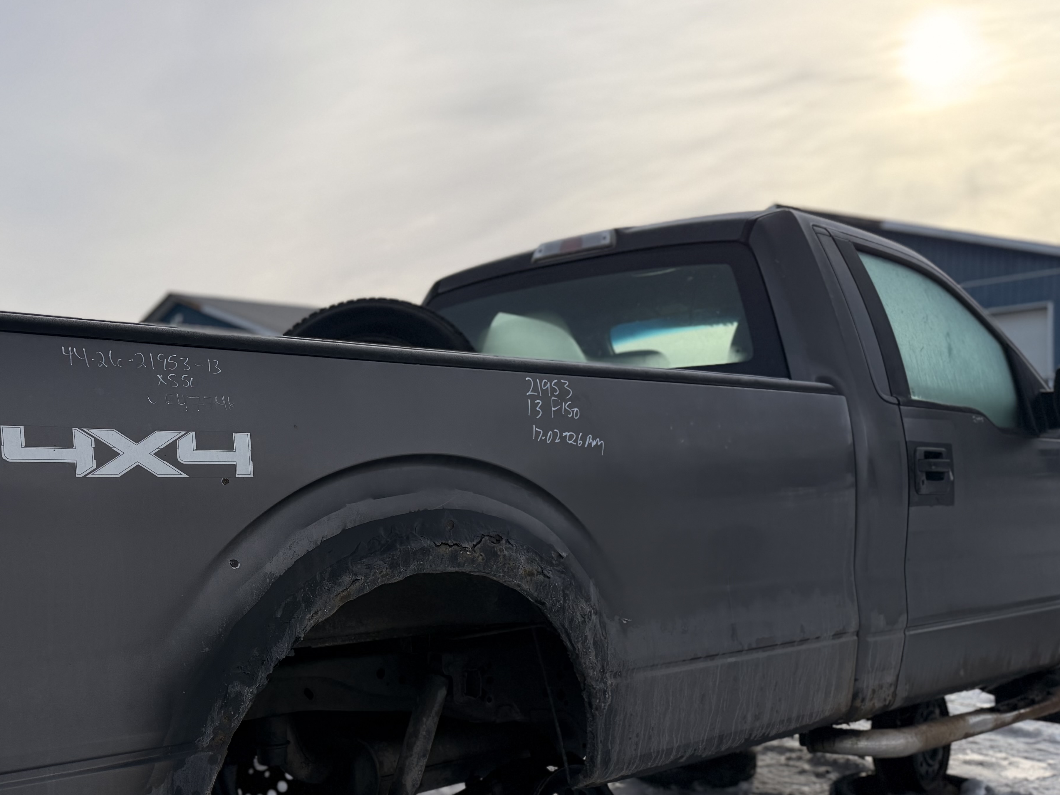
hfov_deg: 48.1
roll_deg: +1.0
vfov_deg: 37.3
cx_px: 343
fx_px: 1164
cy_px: 538
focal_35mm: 38
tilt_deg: -2.3
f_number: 1.78
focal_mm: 6.76
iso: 100
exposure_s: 1/7353
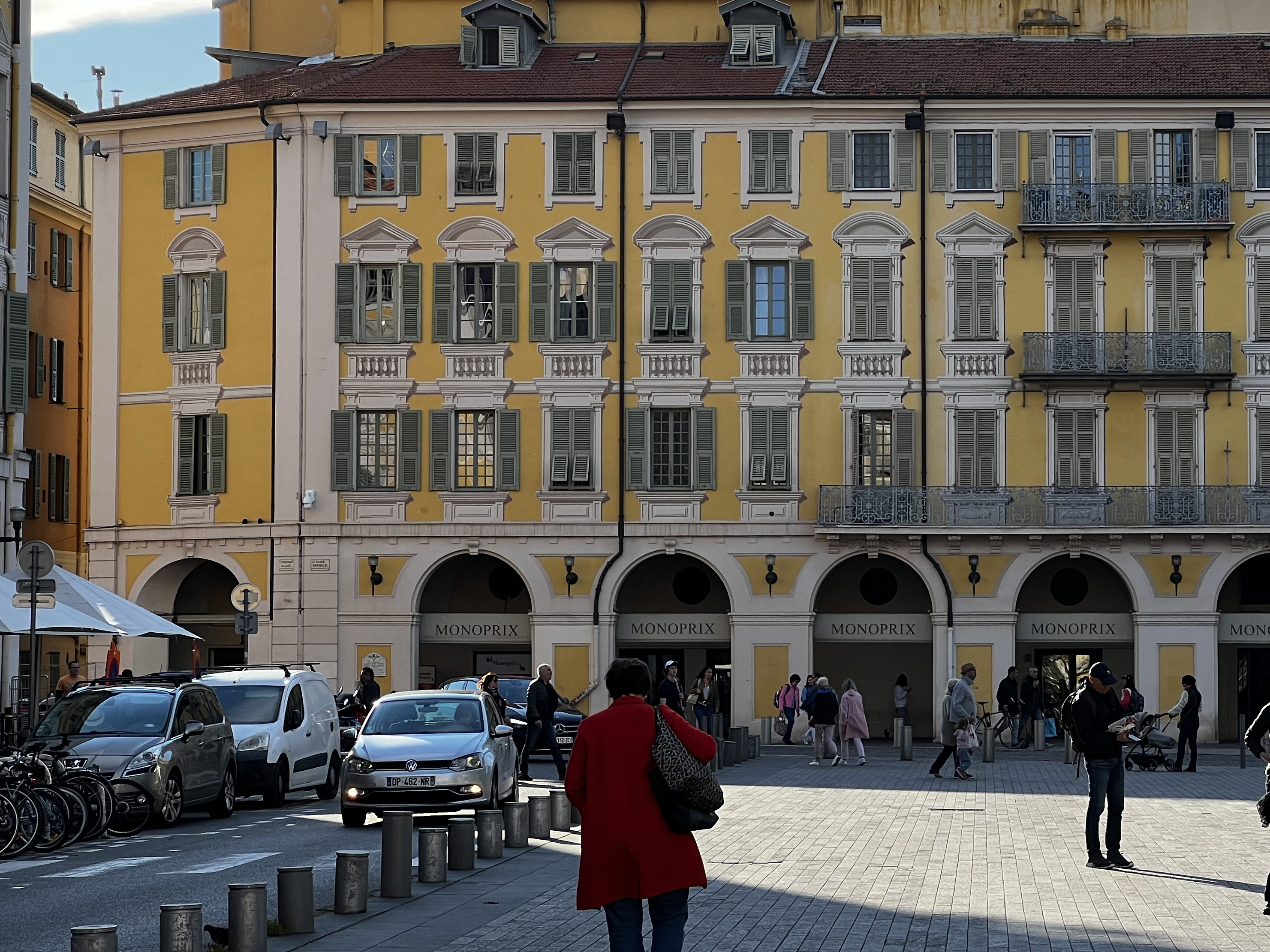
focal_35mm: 104
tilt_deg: +4.6
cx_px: 795
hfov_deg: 18.9
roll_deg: +0.2
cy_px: 408
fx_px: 3815
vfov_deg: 14.2
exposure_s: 1/430
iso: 32
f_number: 2.8
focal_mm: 9
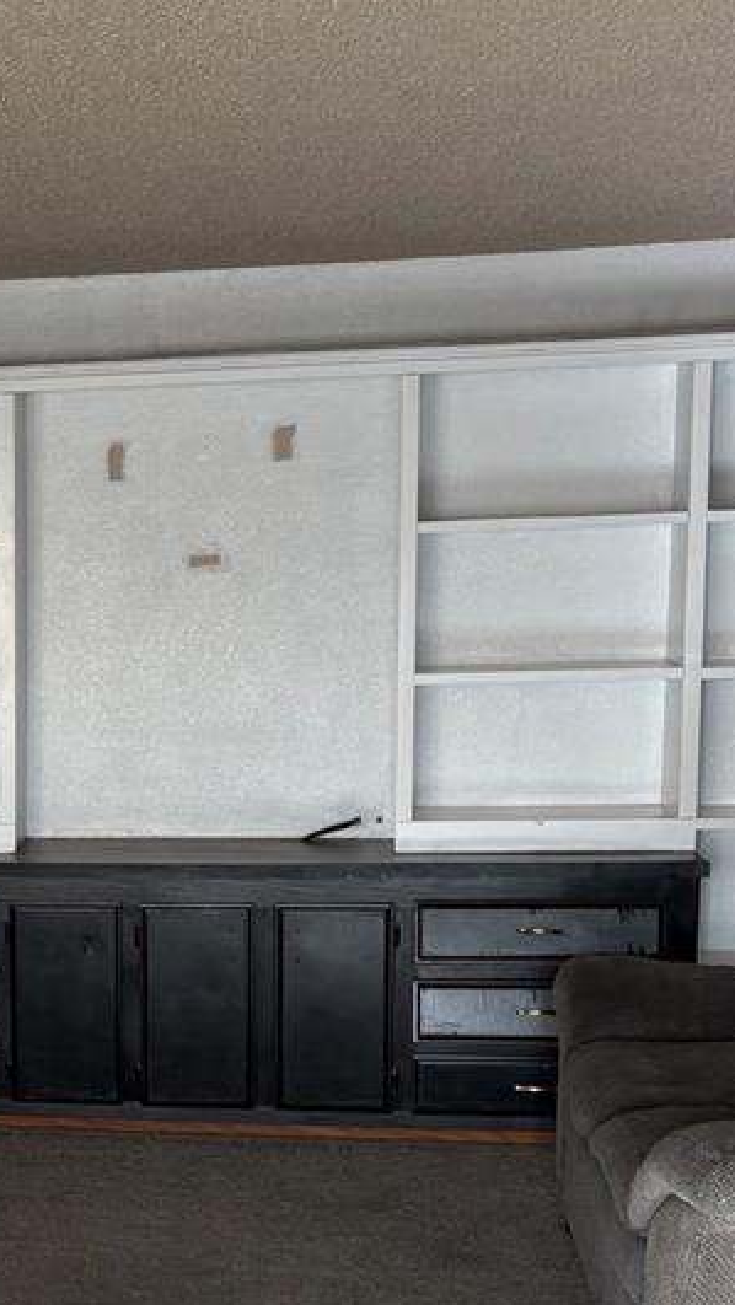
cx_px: -147
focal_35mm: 64
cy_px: 944
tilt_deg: -9.9
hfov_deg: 17.9
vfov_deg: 32.3
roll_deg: +1.6
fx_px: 2216
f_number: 1.6
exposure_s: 1/160
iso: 80
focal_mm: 5.96
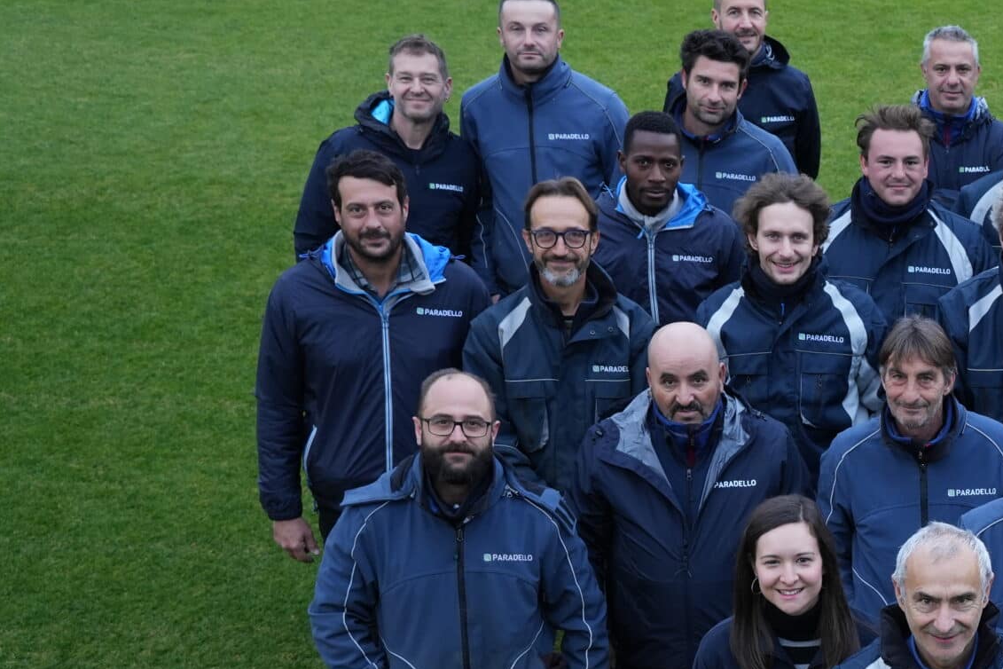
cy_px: 628
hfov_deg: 22.2
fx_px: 2396
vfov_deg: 15.7
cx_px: 1134
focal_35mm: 86
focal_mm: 38
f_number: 5.6
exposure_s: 1/160
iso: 1250
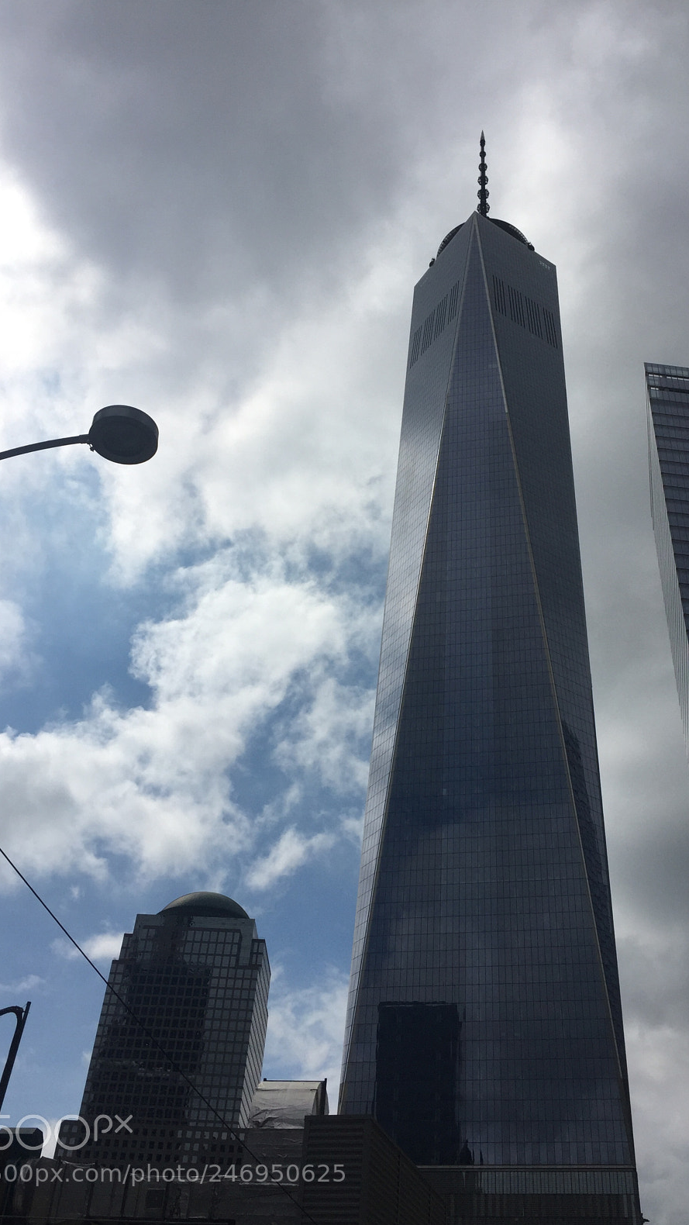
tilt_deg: +39.7
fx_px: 1039
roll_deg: -3.7
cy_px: 614
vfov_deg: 61.0
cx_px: 405
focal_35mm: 32
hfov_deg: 36.6
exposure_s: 1/13333
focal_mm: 4.15
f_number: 2.2
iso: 32
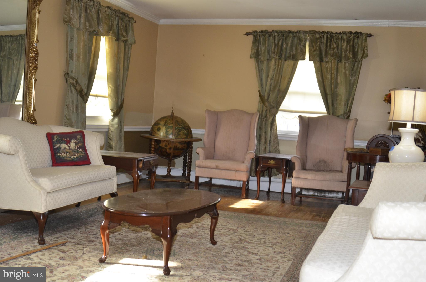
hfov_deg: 46.5
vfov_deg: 31.7
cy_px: 141
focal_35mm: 42
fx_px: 496
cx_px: 213
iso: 800
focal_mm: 28
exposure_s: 1/60
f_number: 4
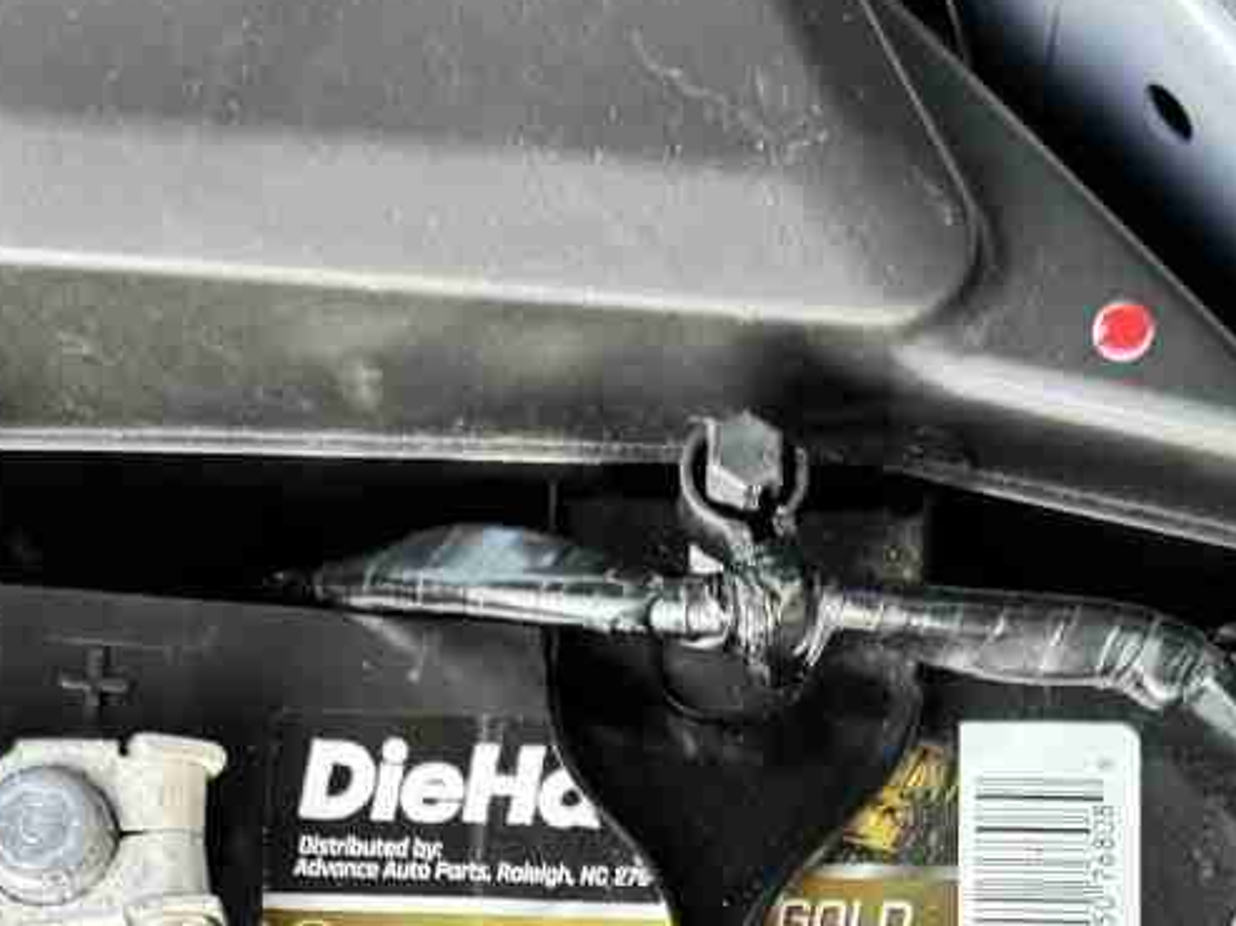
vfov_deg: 19.0
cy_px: 1296
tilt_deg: -79.9
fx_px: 2498
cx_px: 683
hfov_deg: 27.8
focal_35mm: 70
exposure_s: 1/119
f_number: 1.78
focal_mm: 6.86
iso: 200
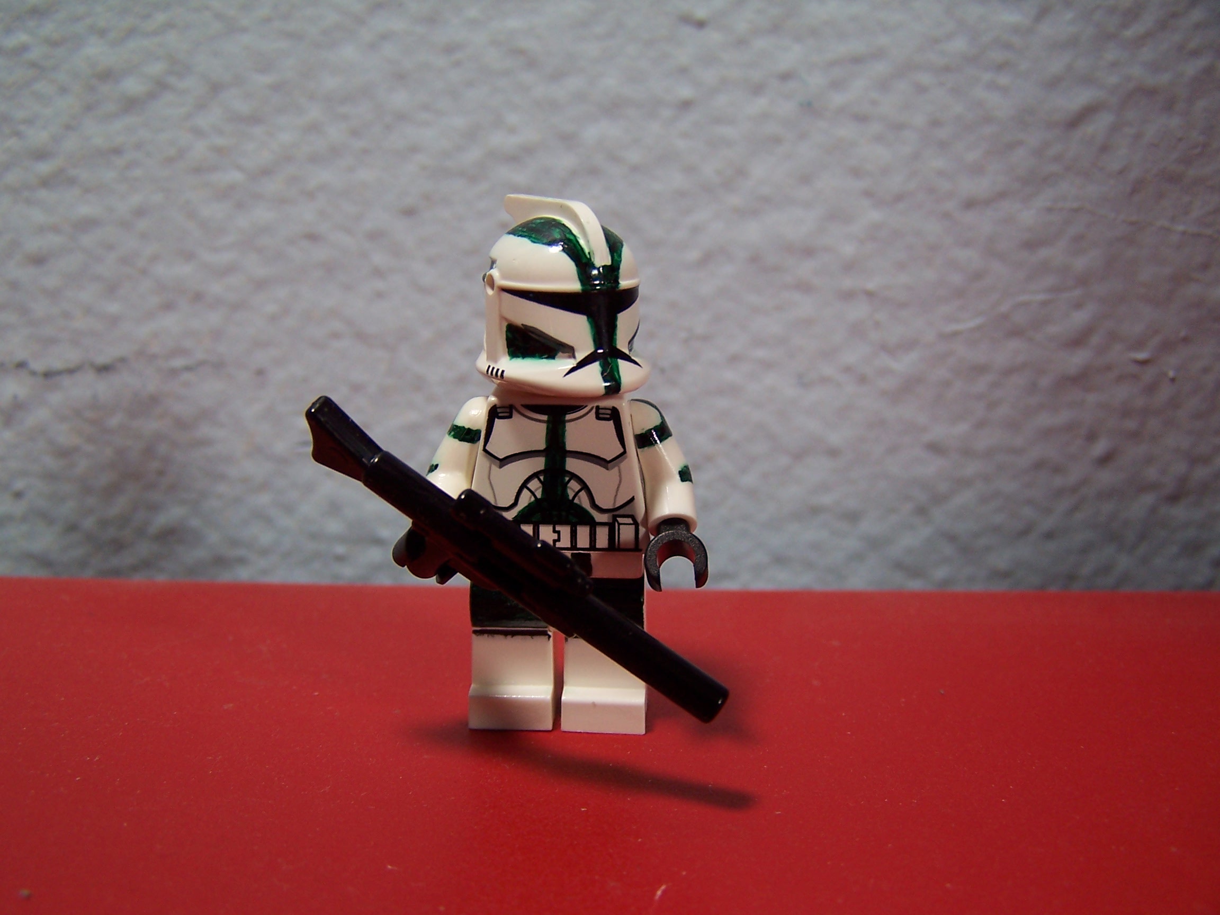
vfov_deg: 37.7
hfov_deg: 49.0
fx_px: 1339
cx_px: 610
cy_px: 458
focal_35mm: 38
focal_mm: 6.3
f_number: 2.8
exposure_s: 1/30
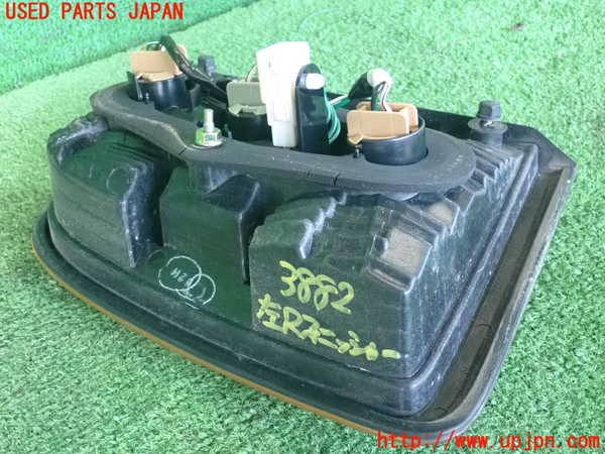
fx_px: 821
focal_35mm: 47
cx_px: 302
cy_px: 227
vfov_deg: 30.9
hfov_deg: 40.4
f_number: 3.1
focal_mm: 8.4
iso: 1600
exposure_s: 1/125
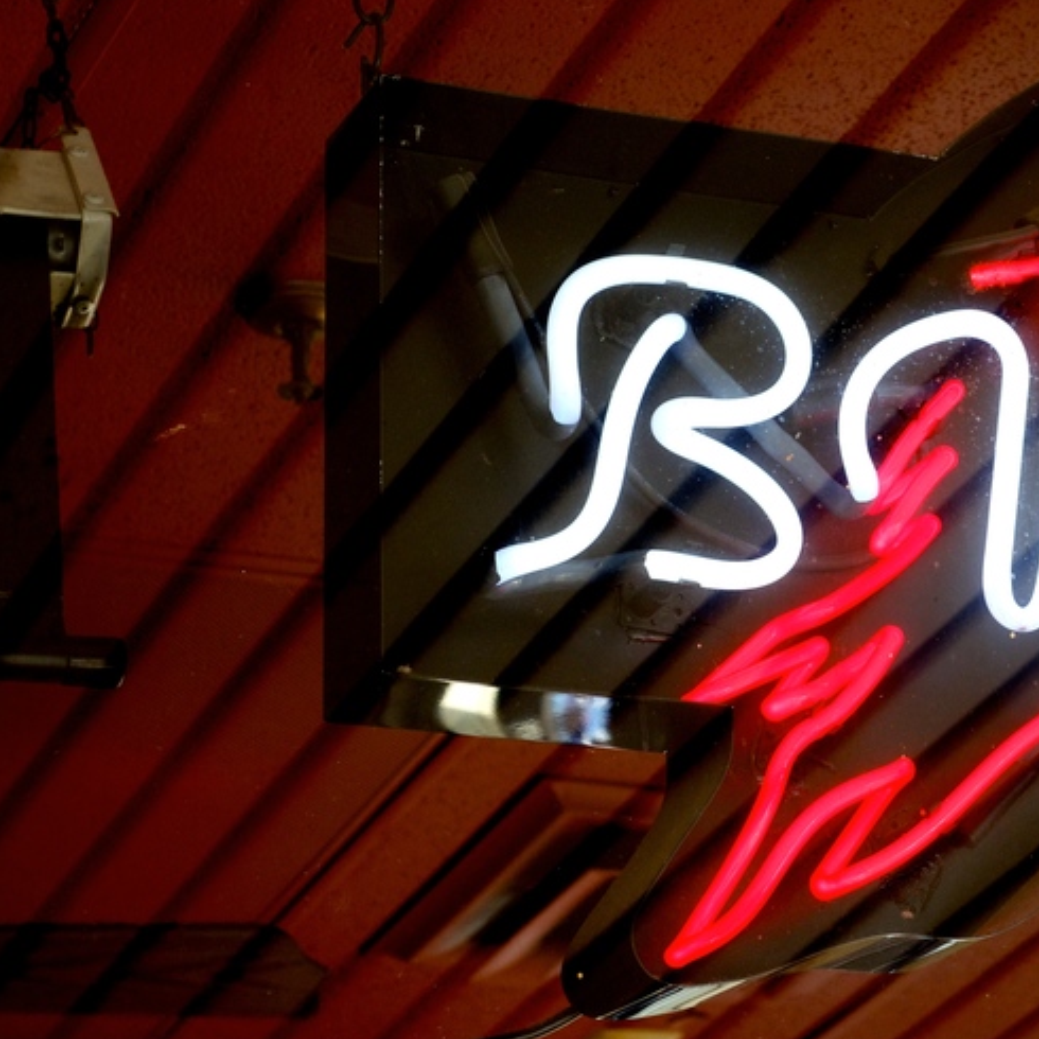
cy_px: 553
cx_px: 937
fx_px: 4415
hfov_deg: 13.3
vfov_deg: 13.4
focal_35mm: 130
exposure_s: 1/125
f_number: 5.6
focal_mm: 50
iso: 360
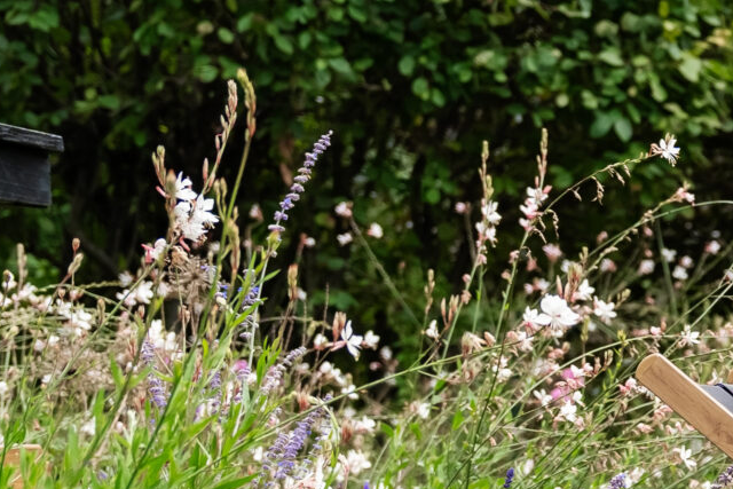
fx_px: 2770
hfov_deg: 13.5
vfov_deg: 10.0
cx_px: 1339
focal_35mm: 136
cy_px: 538
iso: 320
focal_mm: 34
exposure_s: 1/320
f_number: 2.8
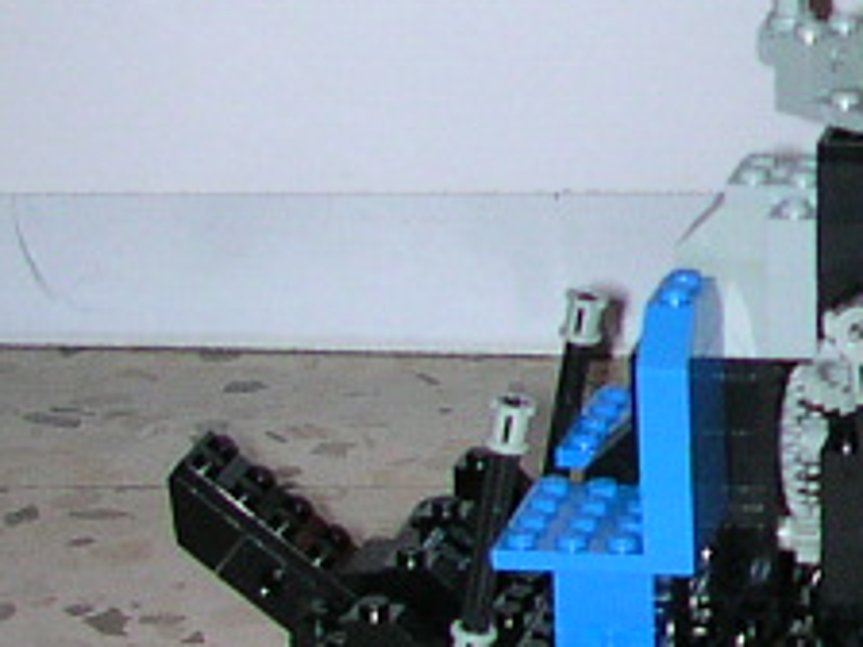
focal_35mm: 169
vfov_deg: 8.8
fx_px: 4213
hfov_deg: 10.8
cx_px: 1680
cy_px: 220
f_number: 2.7
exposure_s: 1/60
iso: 100
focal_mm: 5.6
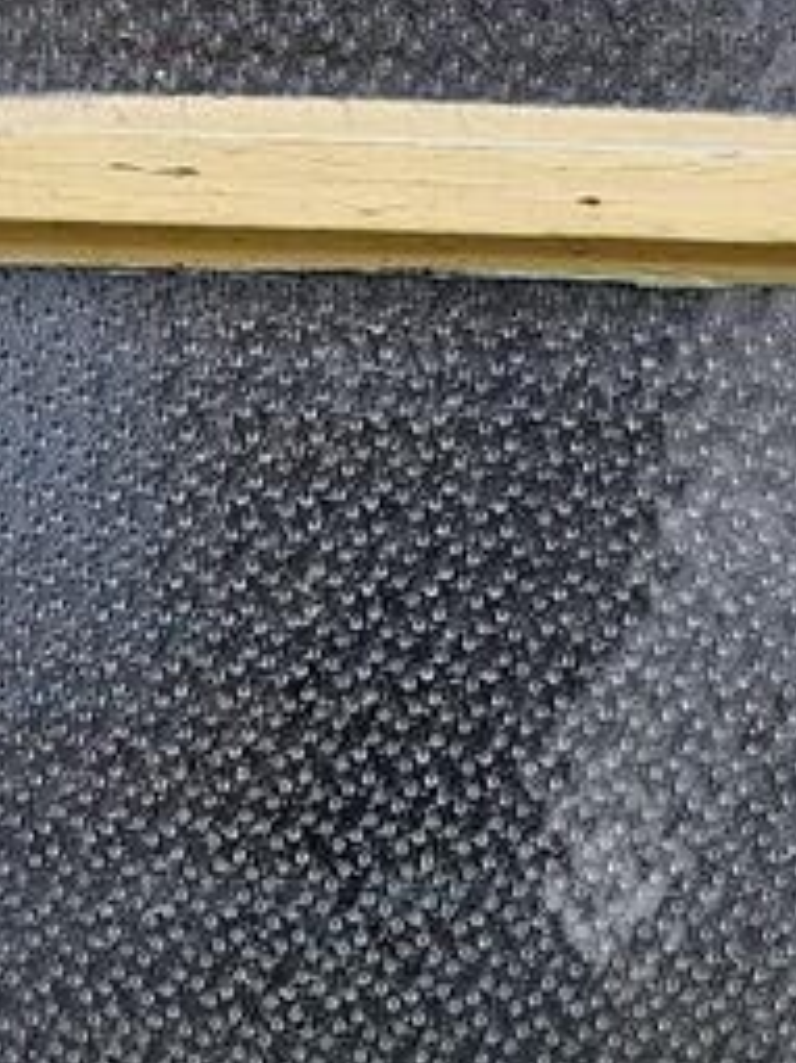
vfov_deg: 12.5
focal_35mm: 130
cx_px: 150
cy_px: 2418
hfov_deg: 11.4
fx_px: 3989
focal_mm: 6.3
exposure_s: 1/113
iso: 10
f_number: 1.7
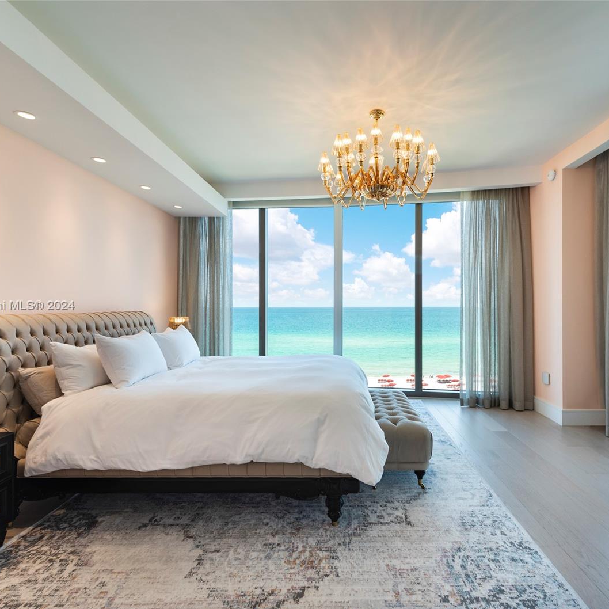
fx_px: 358
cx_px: 351
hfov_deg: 80.2
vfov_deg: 80.7
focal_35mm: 18
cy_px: 307
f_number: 9
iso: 400
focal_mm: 14
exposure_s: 1/125
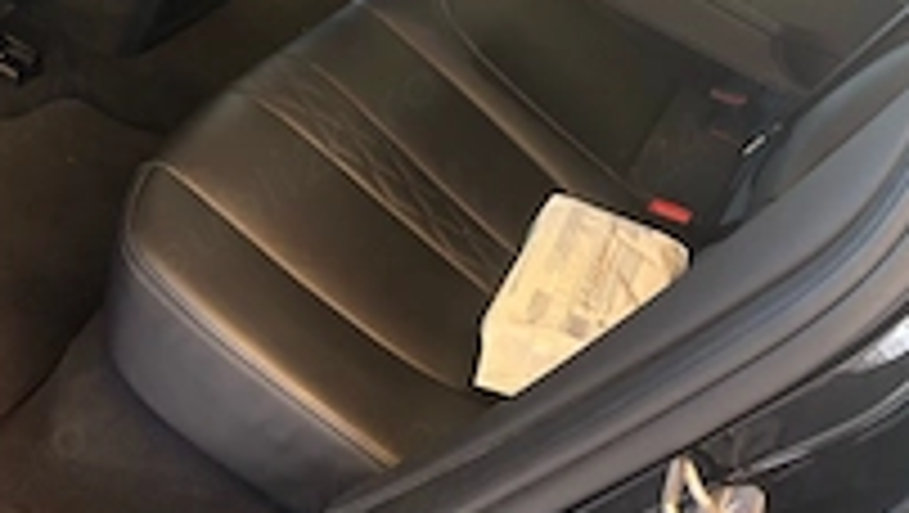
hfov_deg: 37.1
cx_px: 382
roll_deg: -14.9
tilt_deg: -21.6
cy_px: -122
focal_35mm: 56
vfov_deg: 20.0
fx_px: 1351
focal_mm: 5.96
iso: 200
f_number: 1.6
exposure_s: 1/60
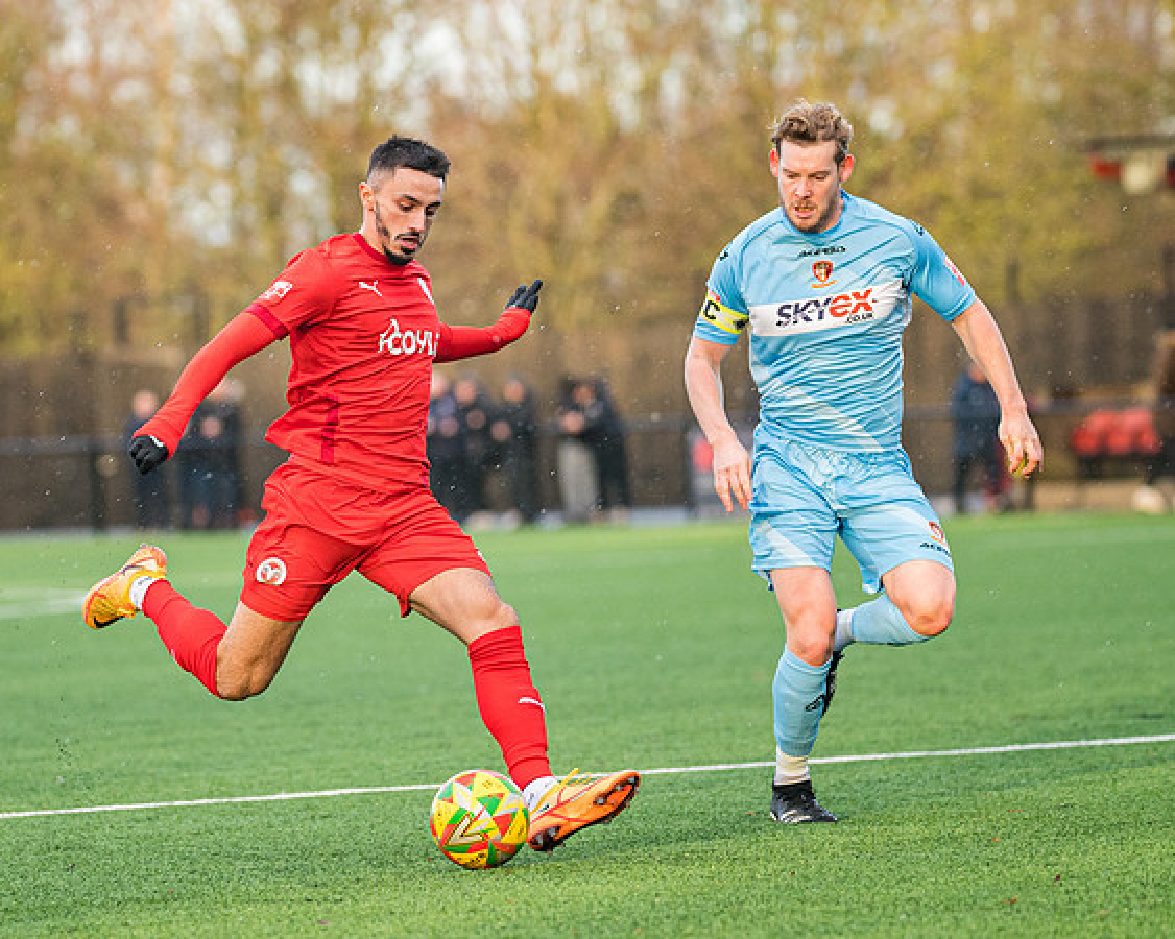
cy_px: 490
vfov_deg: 5.9
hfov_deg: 7.4
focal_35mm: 263
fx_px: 9137
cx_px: 368
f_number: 2.8
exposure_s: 1/1250
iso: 1000
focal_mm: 170
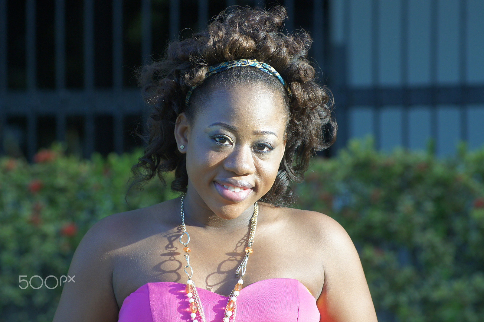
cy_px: 161
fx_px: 3226
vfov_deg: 5.7
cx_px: 242
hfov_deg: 8.6
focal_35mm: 240
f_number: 5.6
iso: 800
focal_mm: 160
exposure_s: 1/320
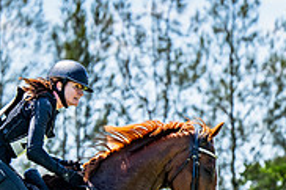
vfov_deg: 2.6
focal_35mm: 526
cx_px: 99
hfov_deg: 3.9
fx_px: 4175
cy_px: 264
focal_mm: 138
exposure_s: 1/2000
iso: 500
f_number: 4
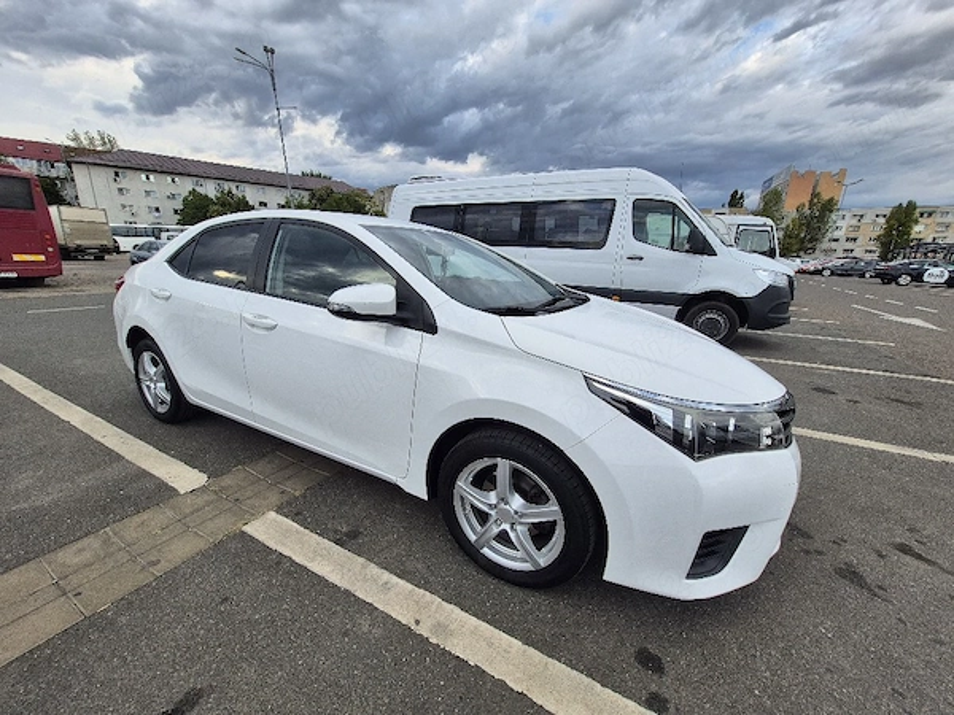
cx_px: 477
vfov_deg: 89.9
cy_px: 358
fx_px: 358
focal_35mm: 13
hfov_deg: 106.2
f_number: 2.2
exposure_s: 1/370
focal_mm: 1.74
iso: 50
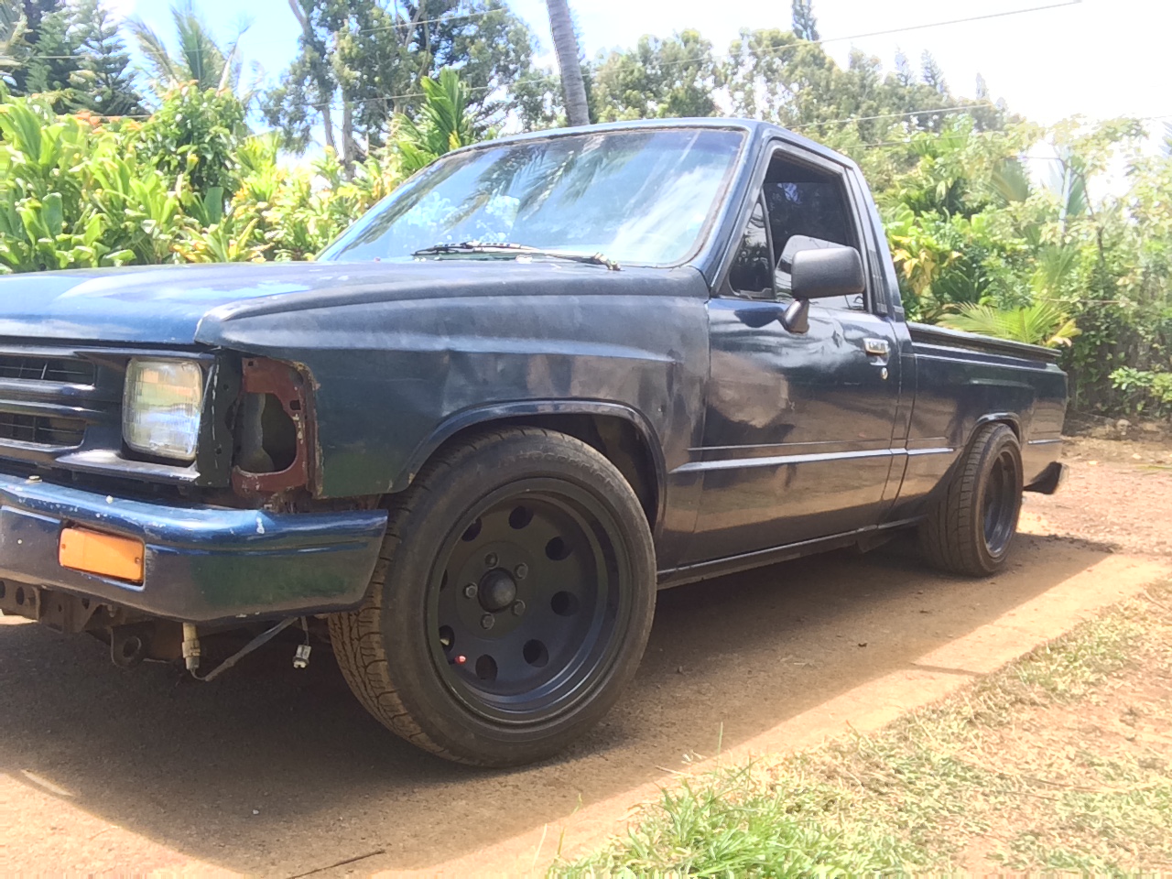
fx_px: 1050
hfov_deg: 58.4
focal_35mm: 31
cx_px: 586
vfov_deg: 45.4
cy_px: 440
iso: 50
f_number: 2.4
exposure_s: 1/169
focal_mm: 2.15
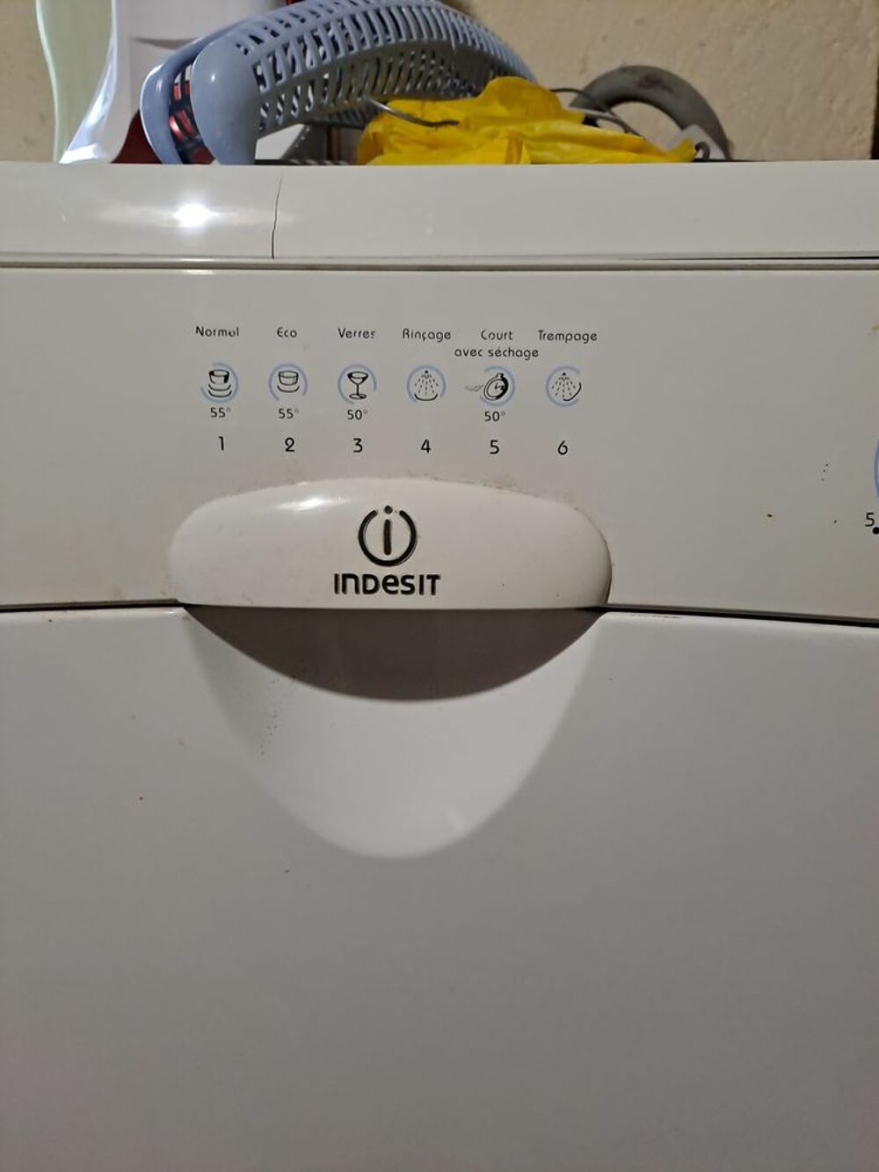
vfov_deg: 69.4
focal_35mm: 25
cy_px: 586
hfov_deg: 54.9
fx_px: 846
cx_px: 440
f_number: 1.8
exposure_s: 1/33
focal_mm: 4.65
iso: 320
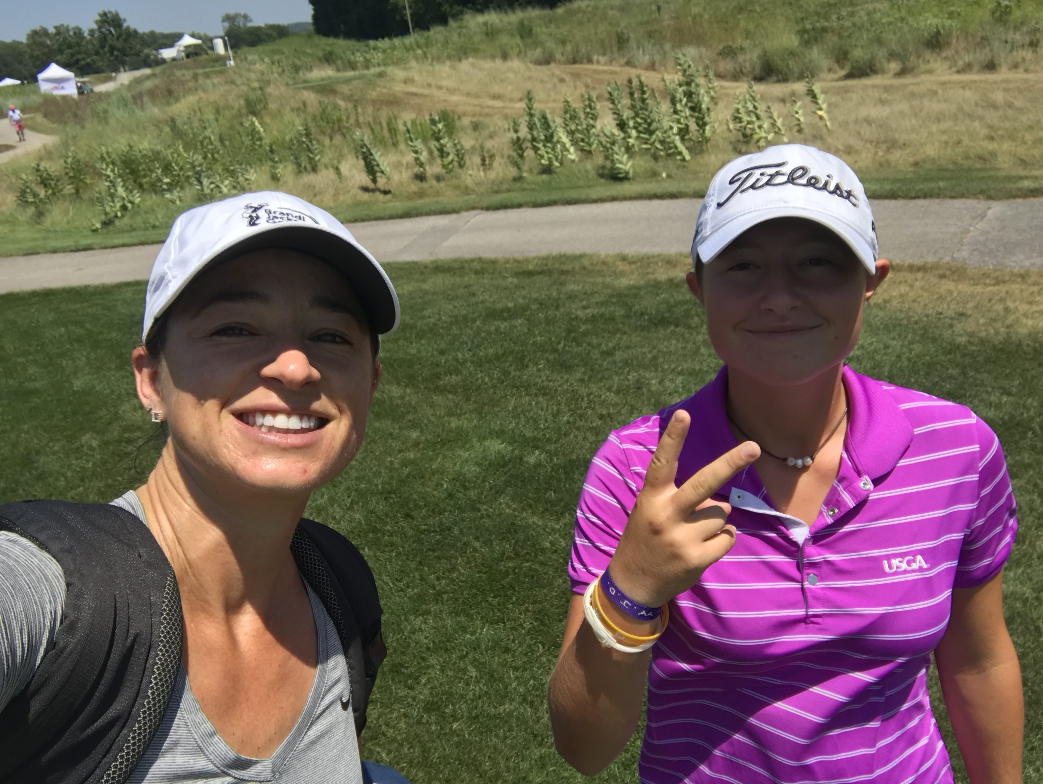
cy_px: 392
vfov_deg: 44.2
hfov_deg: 56.8
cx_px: 522
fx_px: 965
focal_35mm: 32
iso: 25
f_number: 2.2
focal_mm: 2.87
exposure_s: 1/842
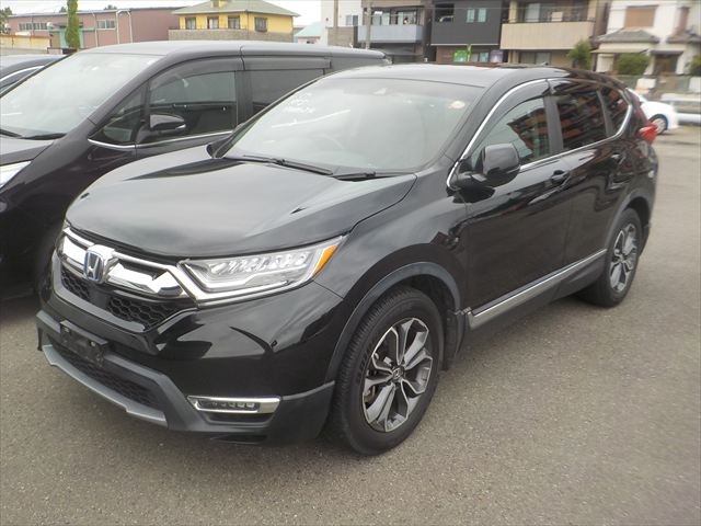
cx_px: 350
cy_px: 263
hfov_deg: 60.0
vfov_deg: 46.8
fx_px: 608
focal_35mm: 30
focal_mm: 4.1
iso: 125
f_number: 3.3
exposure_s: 1/500
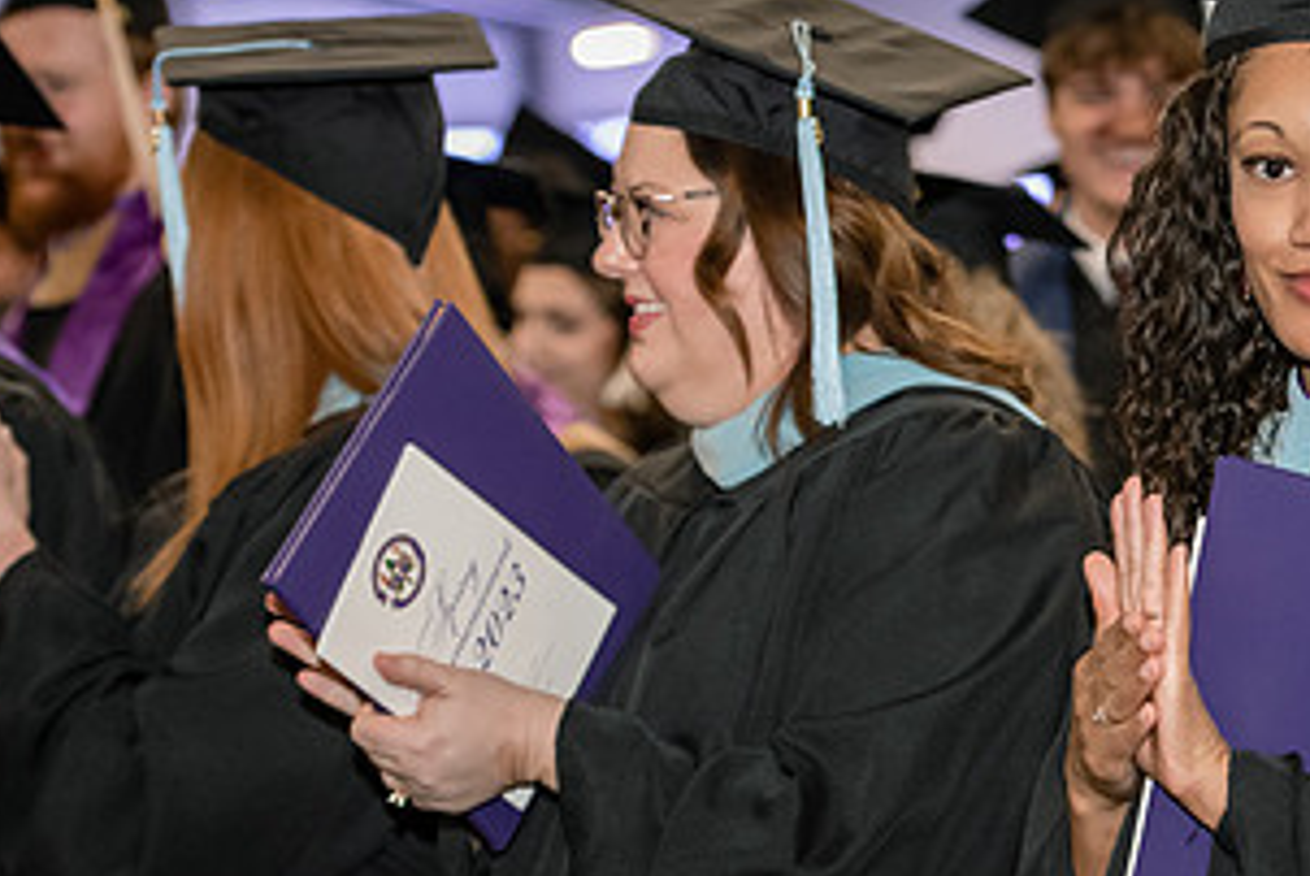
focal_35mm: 165
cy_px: 440
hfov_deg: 12.3
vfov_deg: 8.3
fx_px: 6010
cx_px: 1189
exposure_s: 1/200
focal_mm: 86
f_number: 4
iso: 2500
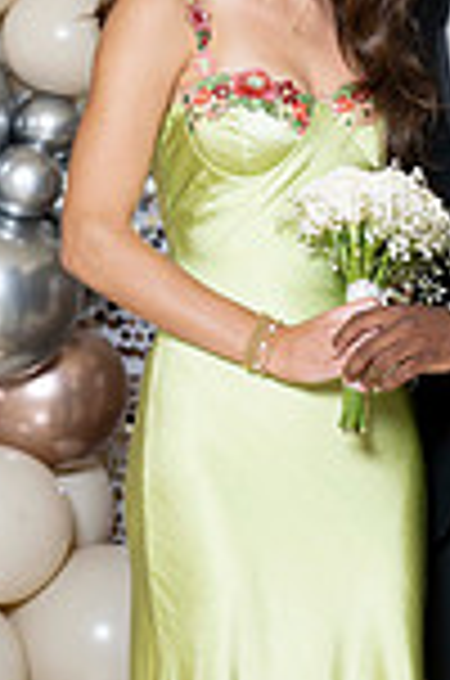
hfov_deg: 6.5
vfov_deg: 9.9
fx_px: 3937
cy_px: 288
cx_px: 423
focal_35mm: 209
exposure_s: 1/200
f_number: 5.6
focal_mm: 70
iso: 250
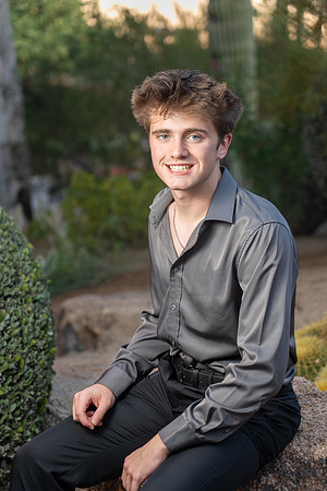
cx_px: 164
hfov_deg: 13.0
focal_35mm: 105
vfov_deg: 19.5
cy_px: 246
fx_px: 1431
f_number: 4
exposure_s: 1/80
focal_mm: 105
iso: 800
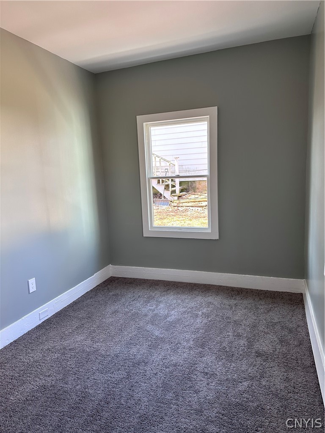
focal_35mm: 24
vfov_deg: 71.6
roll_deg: +1.2
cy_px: 216
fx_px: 300
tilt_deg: -7.4
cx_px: 162
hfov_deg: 56.8
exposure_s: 1/120
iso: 160
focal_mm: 6.86
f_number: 1.78
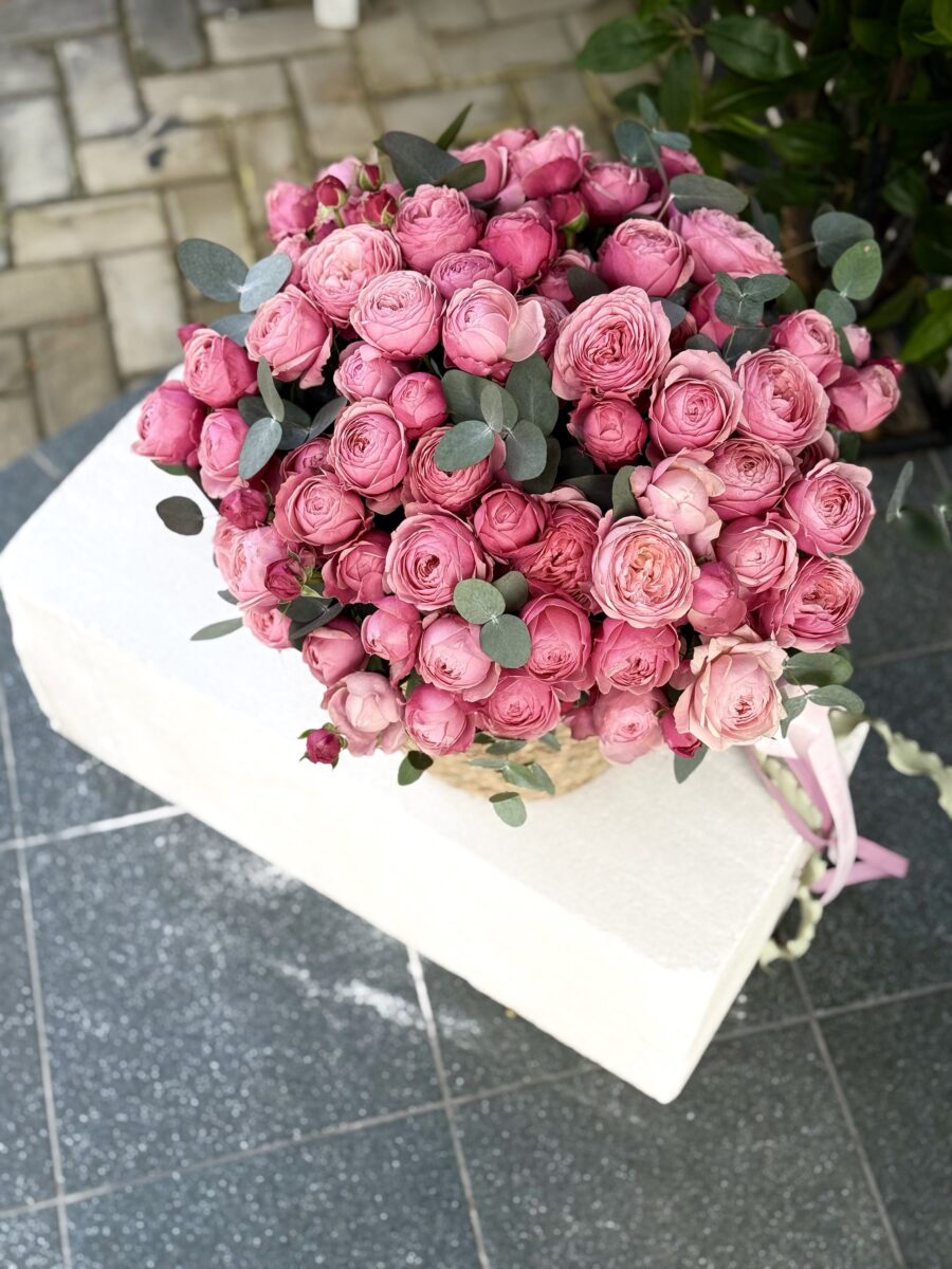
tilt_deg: -58.8
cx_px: 476
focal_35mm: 48
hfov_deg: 30.3
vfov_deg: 39.7
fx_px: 1760
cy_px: 634
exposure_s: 1/147
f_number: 1.78
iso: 80
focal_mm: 6.76
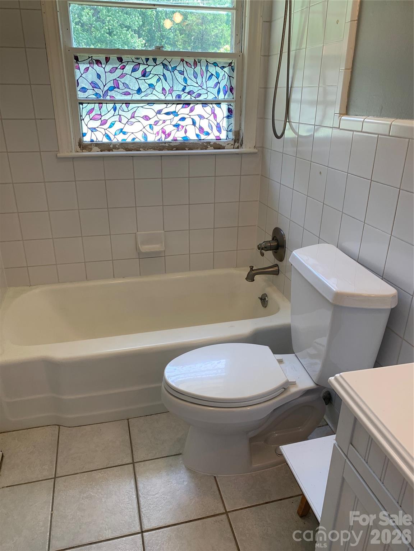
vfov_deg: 67.3
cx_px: 207
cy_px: 276
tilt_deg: -25.4
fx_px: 415
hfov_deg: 53.1
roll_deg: +0.7
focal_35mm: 26
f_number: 1.8
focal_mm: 4.25
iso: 64
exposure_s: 1/120
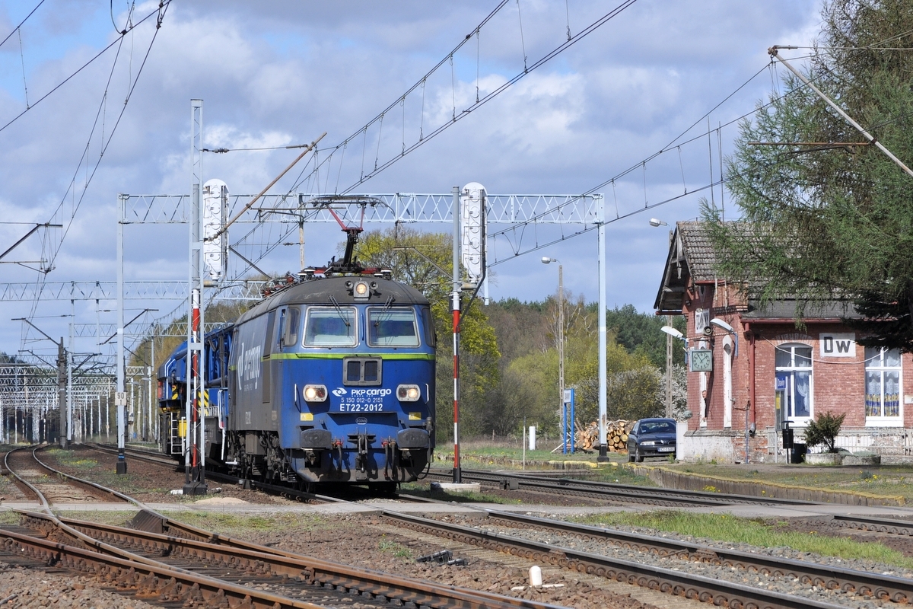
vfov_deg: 12.2
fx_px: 2853
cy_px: 304
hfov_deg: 18.2
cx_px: 456
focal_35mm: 112
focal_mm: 75
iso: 200
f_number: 7.1
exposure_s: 1/800
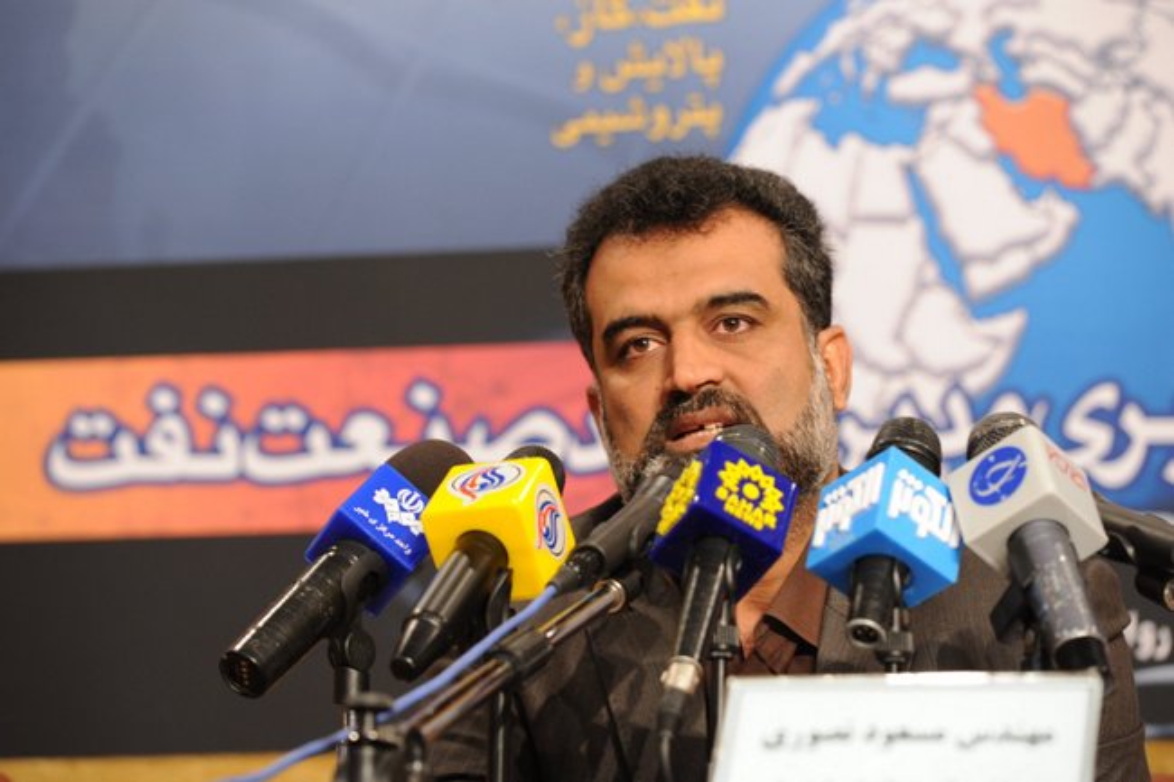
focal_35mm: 145
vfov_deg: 9.5
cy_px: 391
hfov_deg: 14.2
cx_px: 587
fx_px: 4727
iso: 2500
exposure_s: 1/80
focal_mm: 145
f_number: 4.5
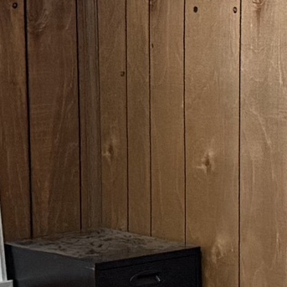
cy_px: 369
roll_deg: +0.2
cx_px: 62
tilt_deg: -15.1
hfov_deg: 9.2
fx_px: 1782
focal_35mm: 190
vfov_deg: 9.1
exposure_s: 1/60
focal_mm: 6.76
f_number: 1.78
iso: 500
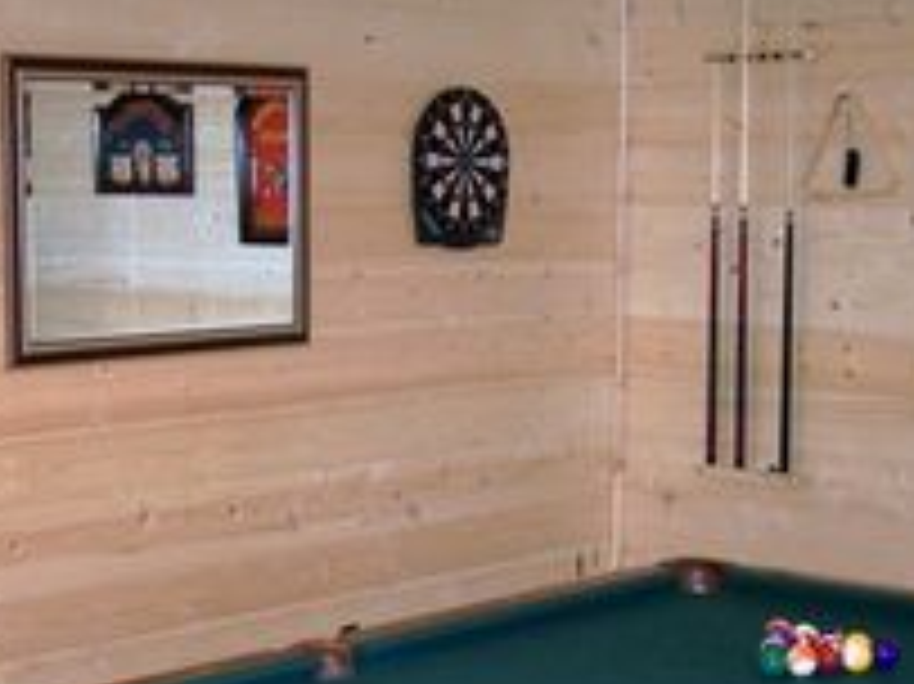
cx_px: 365
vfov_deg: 21.0
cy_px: 576
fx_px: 1821
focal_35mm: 69
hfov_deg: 28.1
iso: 160
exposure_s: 1/60
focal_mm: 6.3
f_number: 2.8
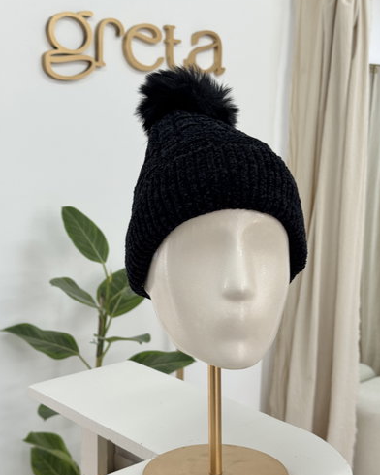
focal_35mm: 51
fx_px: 717
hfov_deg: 29.7
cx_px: 191
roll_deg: -0.2
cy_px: 252
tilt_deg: -9.2
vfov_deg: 36.6
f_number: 1.78
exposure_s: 1/50
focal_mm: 6.76
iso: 64
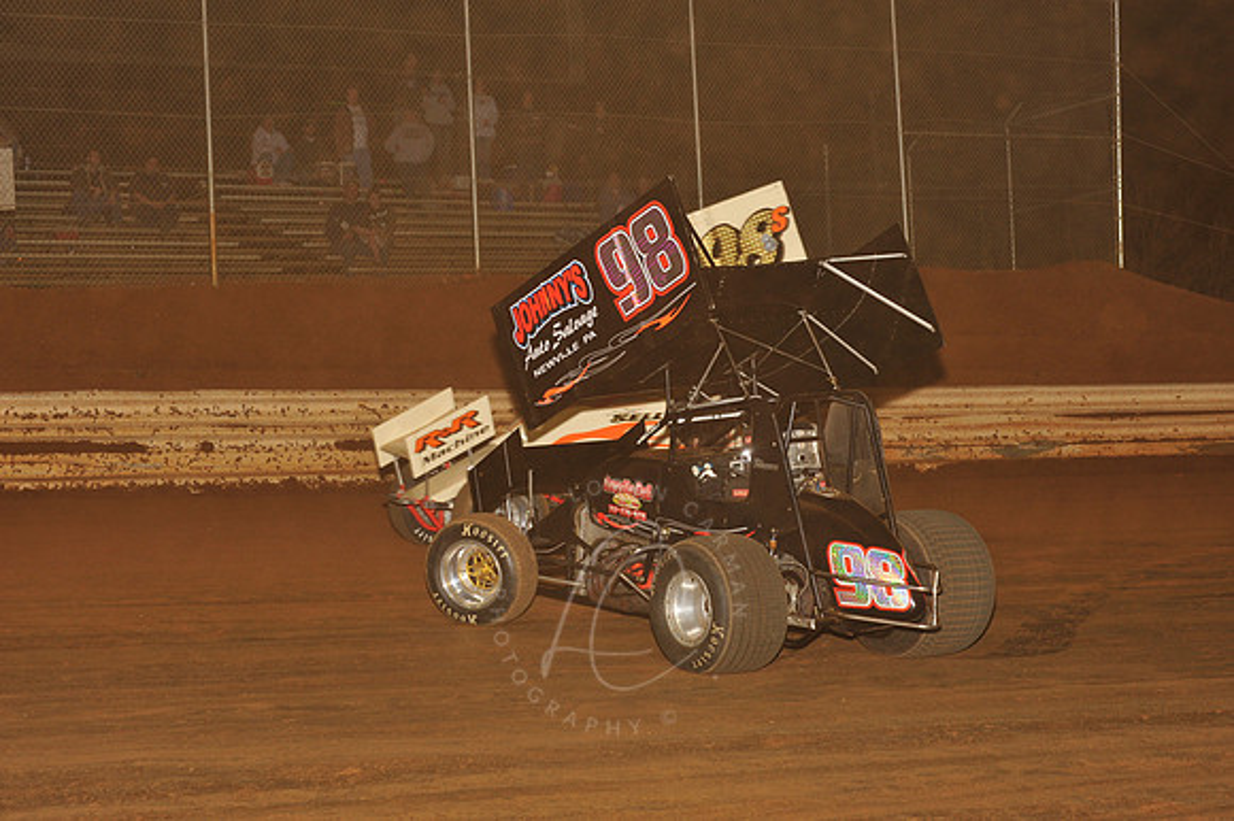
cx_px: 617
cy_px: 410
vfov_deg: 15.9
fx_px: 2946
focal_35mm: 86
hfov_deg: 23.7
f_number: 7.1
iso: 800
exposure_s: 1/250
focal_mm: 86
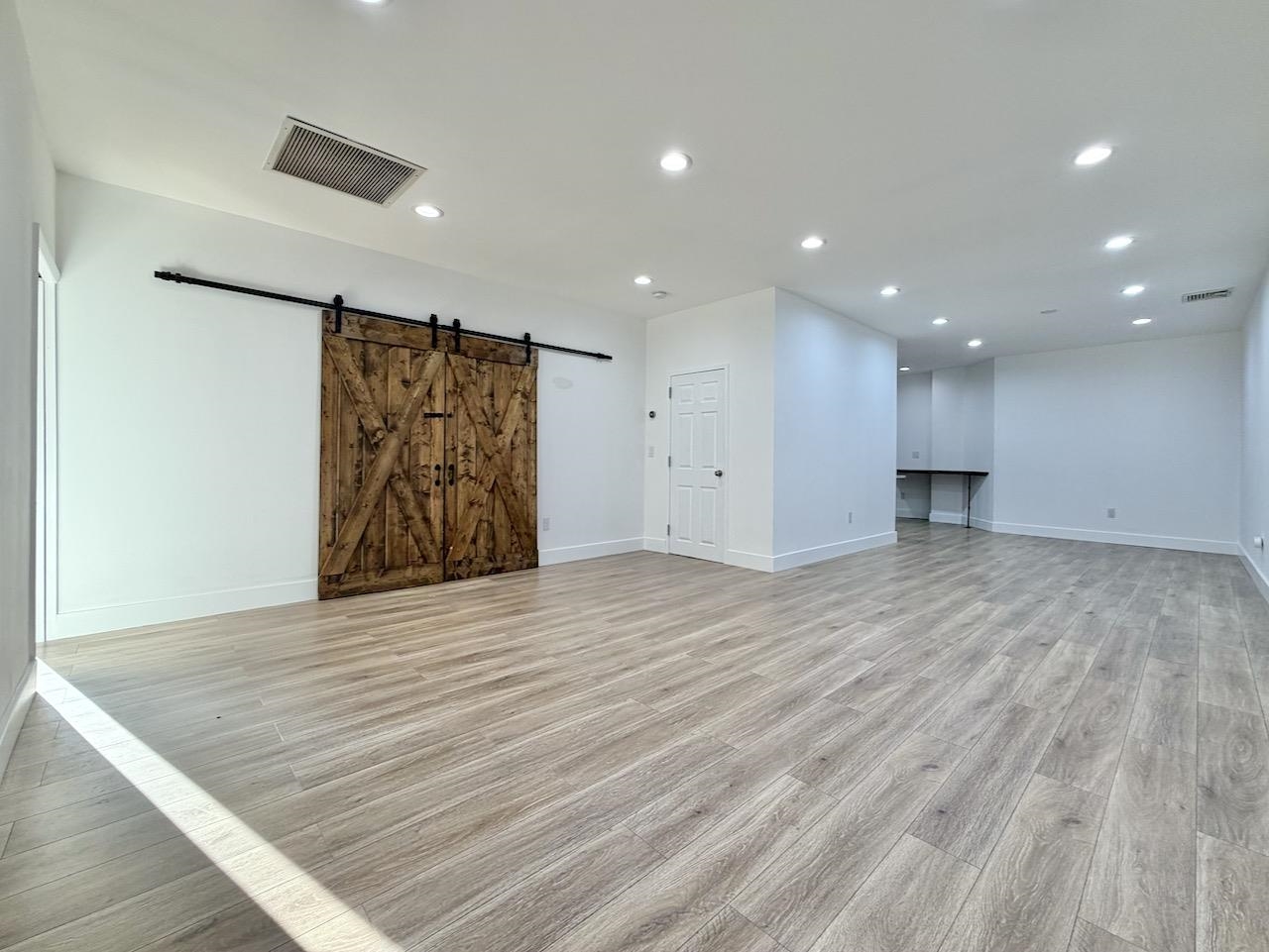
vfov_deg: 85.7
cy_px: 476
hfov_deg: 102.0
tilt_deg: +0.2
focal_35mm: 14
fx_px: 513
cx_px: 634
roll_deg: -0.8
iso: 125
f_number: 2.2
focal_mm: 2.22
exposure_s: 1/120
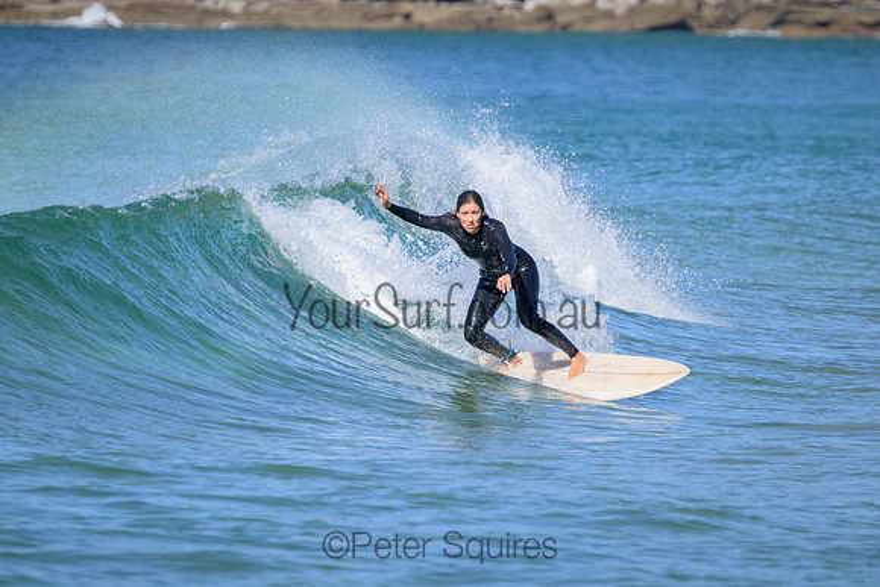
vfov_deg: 2.1
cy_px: 294
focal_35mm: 640
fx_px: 15647
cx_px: 440
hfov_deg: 3.2
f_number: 11
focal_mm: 640
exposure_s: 1/2000
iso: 1100
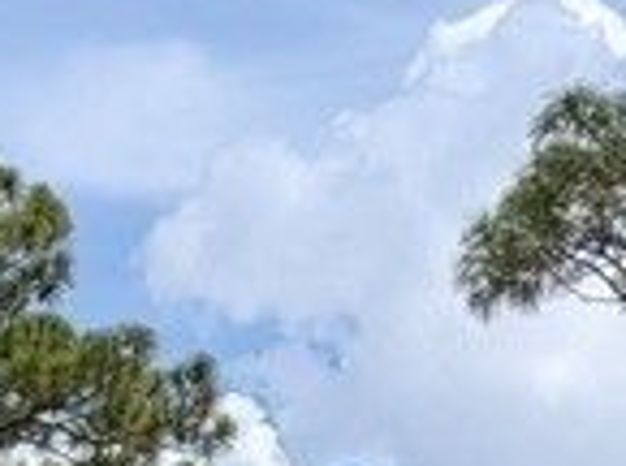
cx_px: -924
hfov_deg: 10.0
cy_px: 1385
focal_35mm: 170
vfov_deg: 7.6
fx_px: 3067
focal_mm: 4.53
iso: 34
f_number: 1.7
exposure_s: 1/2809
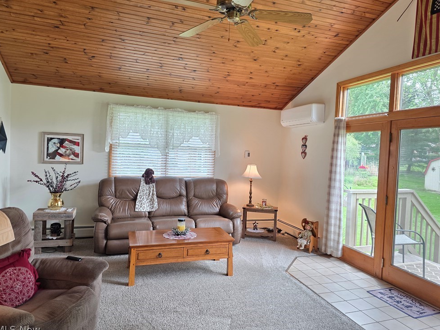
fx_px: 305
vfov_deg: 56.8
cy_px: 165
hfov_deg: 71.6
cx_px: 223
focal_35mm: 24
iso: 160
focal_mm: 6.3
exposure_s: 1/120
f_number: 1.7
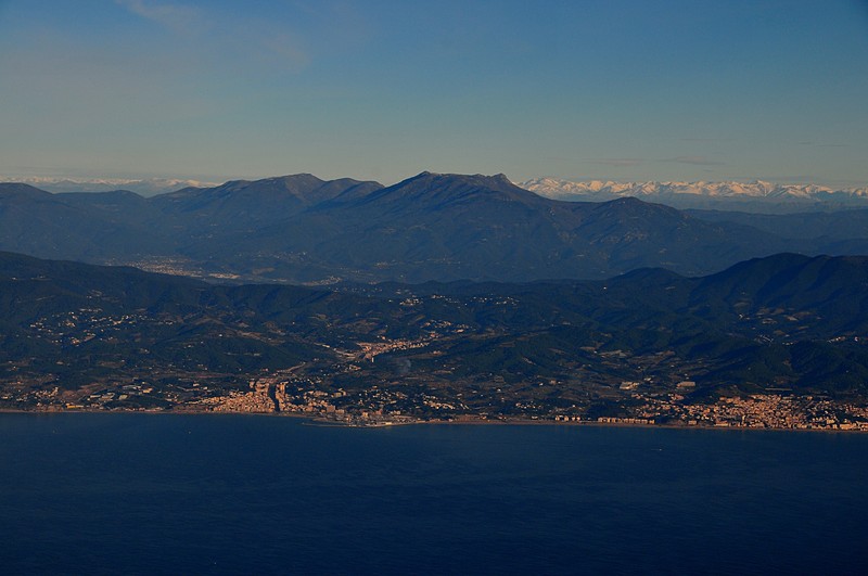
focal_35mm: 84
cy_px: 288
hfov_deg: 24.2
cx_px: 434
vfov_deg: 16.2
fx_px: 2022
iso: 200
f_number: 11
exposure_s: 1/500
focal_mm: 56
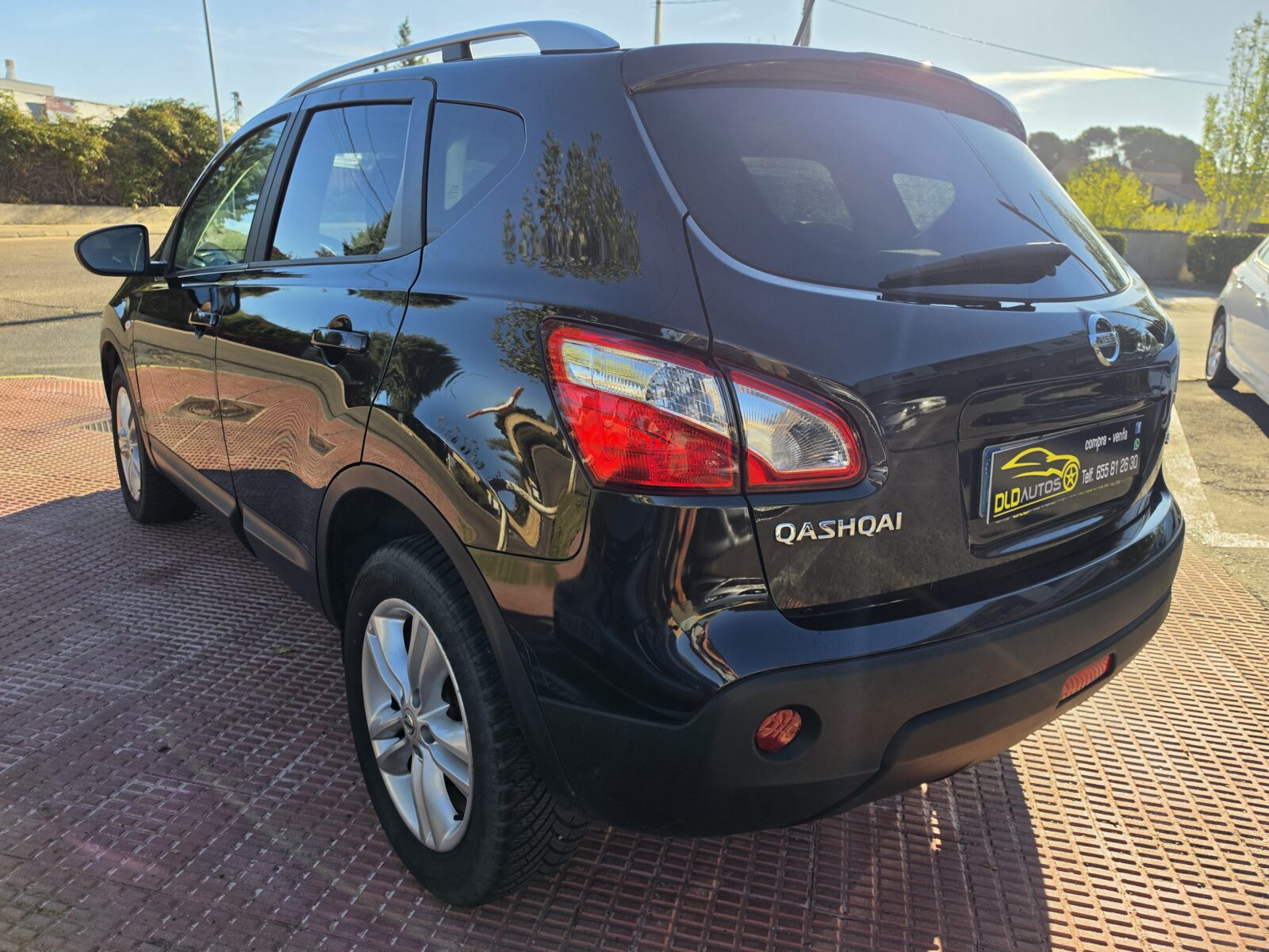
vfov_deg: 58.9
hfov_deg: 73.9
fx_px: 843
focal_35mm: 23
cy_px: 476
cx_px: 634
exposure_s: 1/5015
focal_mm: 6.5
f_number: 1.4
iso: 64
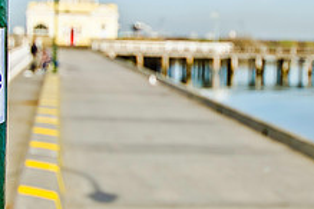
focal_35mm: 95
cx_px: 189
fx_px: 829
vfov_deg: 14.4
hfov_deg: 21.4
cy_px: 74
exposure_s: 1/320
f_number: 7.1
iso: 100
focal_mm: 24
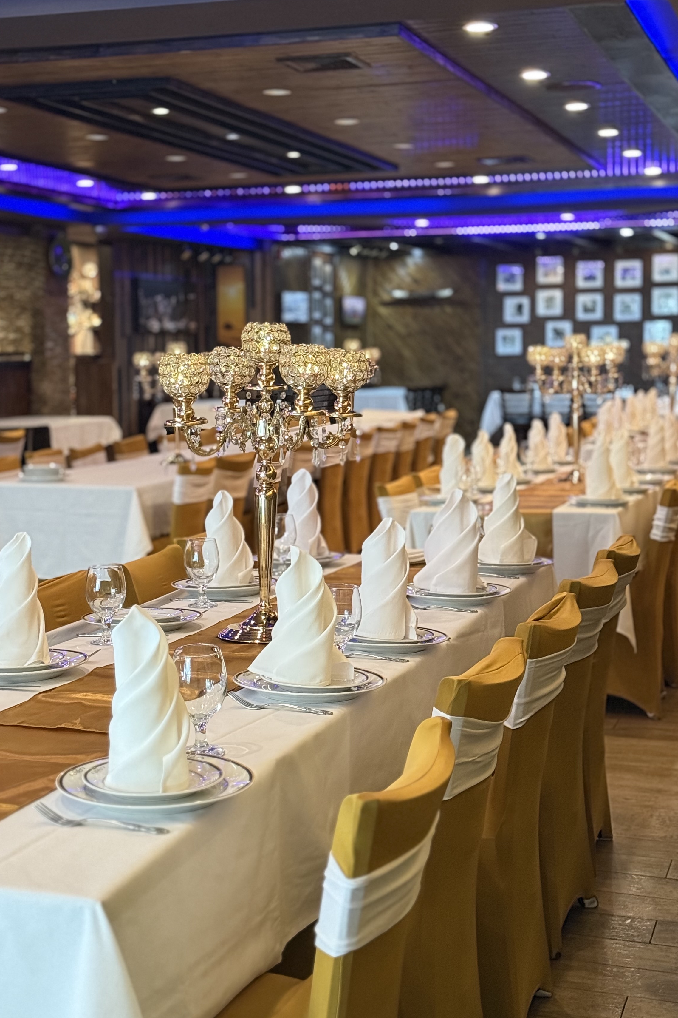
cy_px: 508
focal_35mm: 59
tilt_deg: -5.4
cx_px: 272
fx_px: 1667
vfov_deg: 33.9
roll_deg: -0.1
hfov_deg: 23.0
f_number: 1.78
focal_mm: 6.76
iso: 640
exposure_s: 1/24
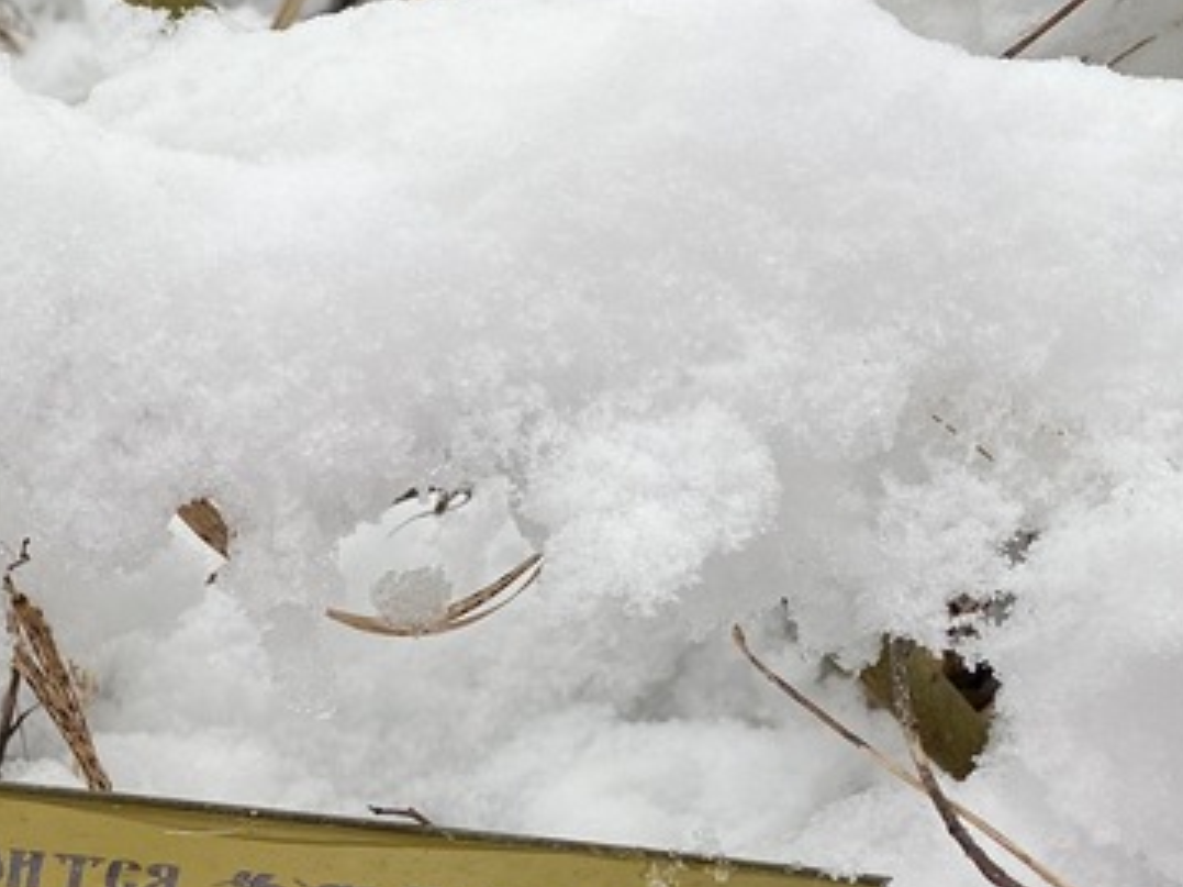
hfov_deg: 31.5
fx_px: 1981
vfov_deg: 23.7
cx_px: 99
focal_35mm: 58
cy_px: 973
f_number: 1.8
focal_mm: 4.25
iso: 32
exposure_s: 1/228
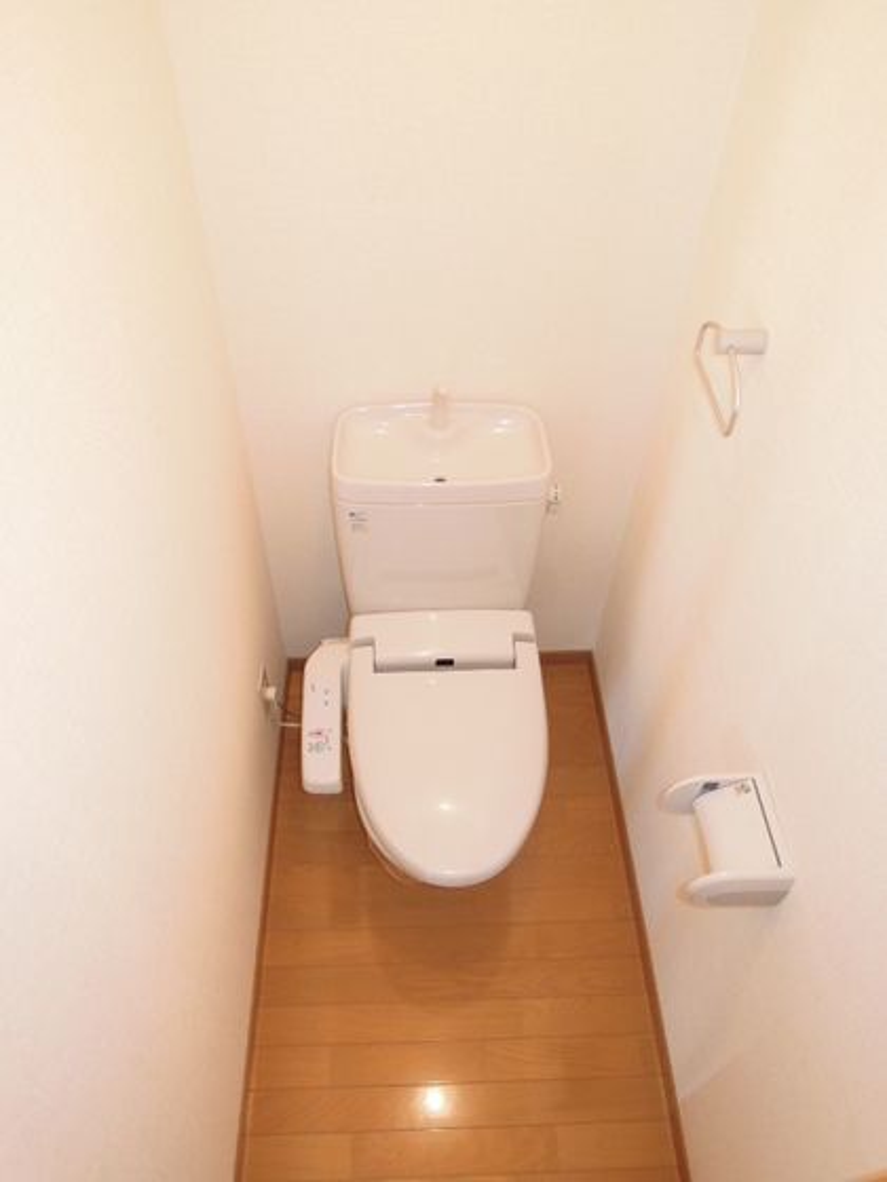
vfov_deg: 71.6
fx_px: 820
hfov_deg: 56.8
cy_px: 591
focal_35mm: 24
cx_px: 444
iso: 400
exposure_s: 1/40
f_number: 2.8
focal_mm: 4.3
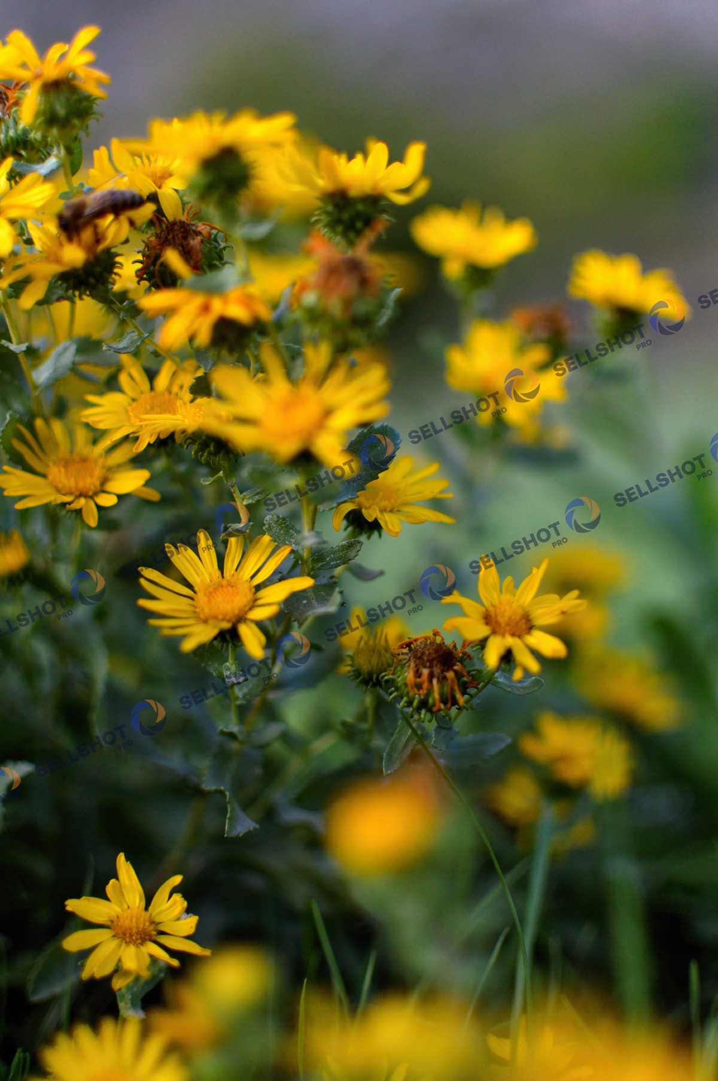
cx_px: 359
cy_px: 540
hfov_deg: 25.7
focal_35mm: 52
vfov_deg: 37.9
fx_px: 1574
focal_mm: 35
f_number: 1.8
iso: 200
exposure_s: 1/3200
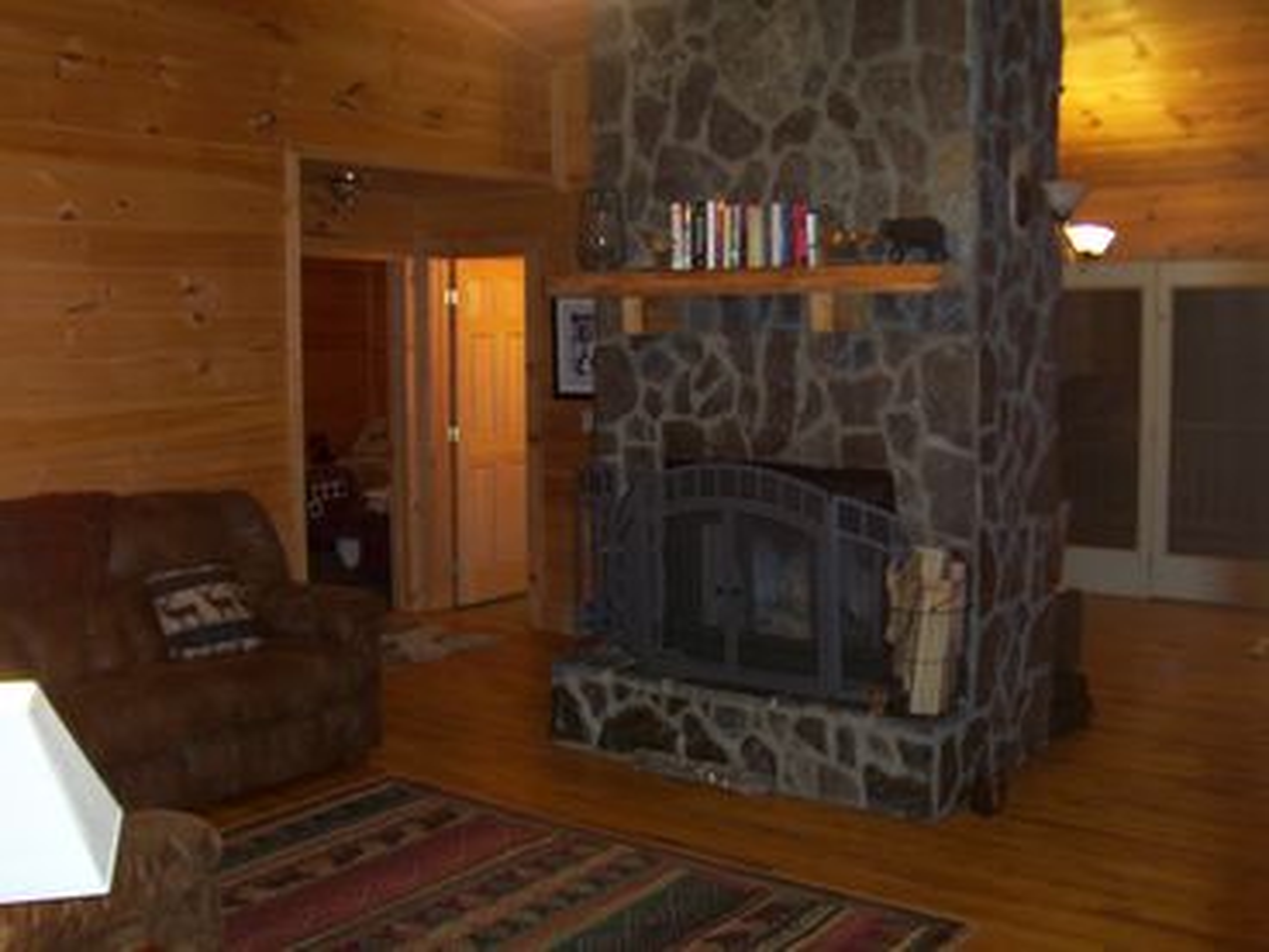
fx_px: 1320
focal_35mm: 36
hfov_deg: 51.4
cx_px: 634
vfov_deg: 39.7
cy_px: 476
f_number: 2.76
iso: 140
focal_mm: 5.54
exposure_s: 1/30
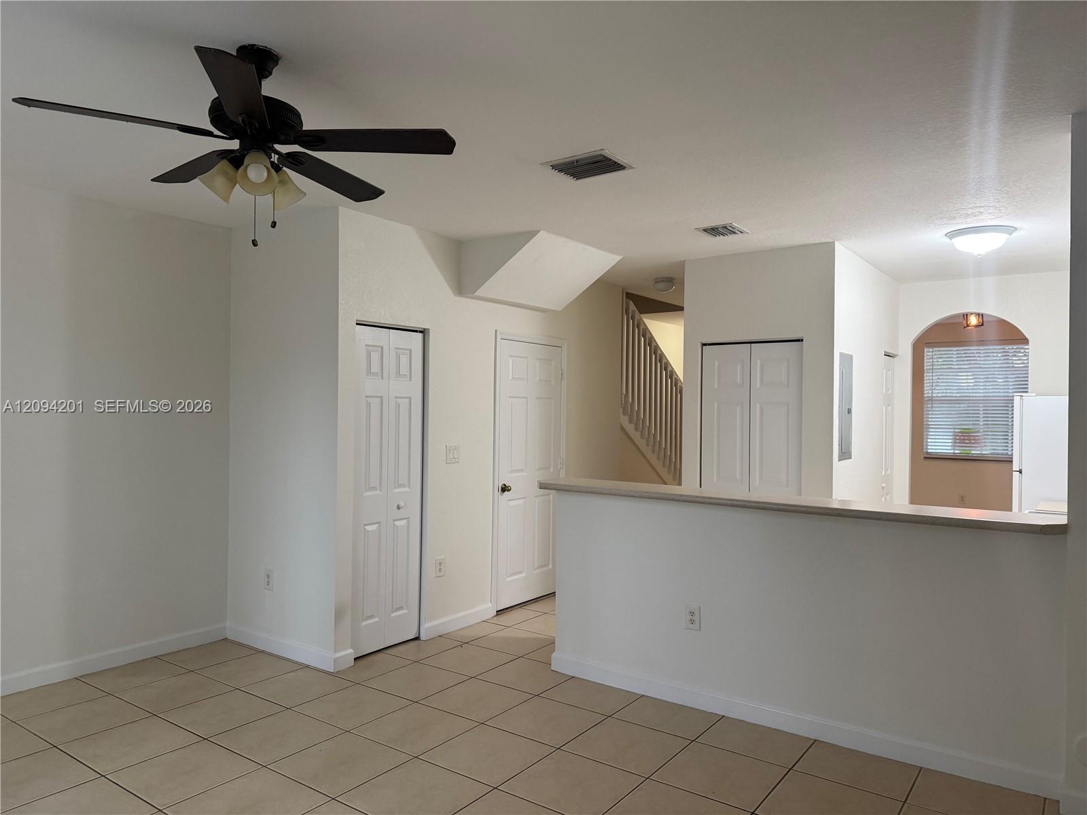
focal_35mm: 24
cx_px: 544
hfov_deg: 71.6
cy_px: 408
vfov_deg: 56.8
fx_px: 754
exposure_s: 1/60
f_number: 1.78
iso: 200
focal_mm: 6.76
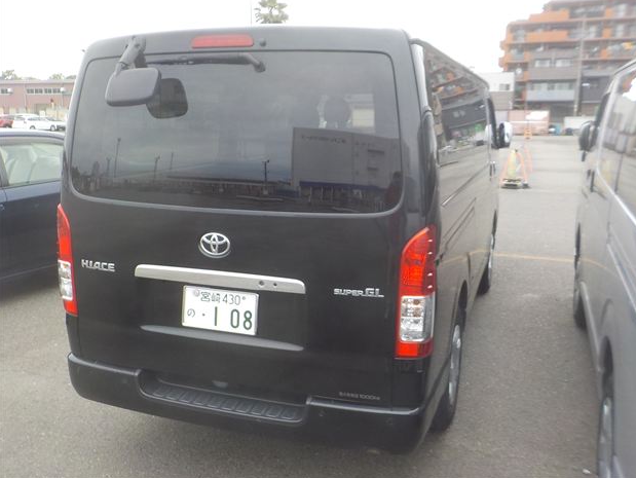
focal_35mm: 31
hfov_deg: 58.3
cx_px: 327
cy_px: 235
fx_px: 570
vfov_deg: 45.5
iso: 125
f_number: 3.3
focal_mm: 4.1
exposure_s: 1/250
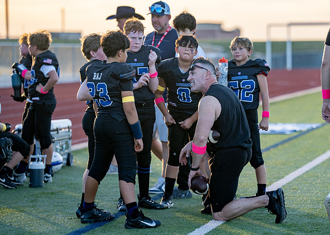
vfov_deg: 7.8
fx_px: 1732
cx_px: 200
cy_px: 105
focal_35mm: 185
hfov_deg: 10.9
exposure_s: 1/1000
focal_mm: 152
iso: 320
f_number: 2.8
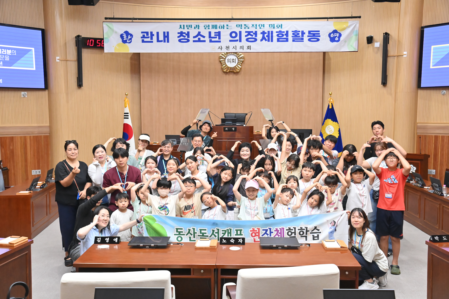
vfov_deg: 37.9
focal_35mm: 35
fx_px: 436
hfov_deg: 54.4
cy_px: 150
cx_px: 224
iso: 8000
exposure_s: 1/250
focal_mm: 35
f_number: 6.3
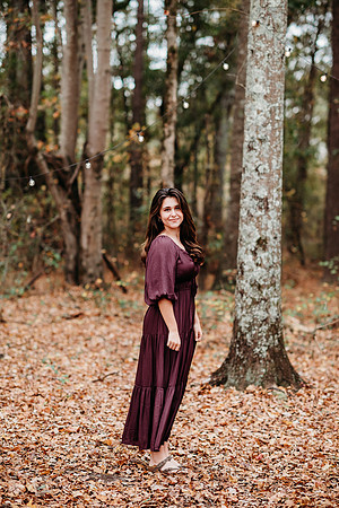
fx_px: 1201
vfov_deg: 23.9
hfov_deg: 16.1
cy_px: 254
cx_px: 170
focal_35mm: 85
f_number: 2.2
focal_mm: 85
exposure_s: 1/500
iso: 250
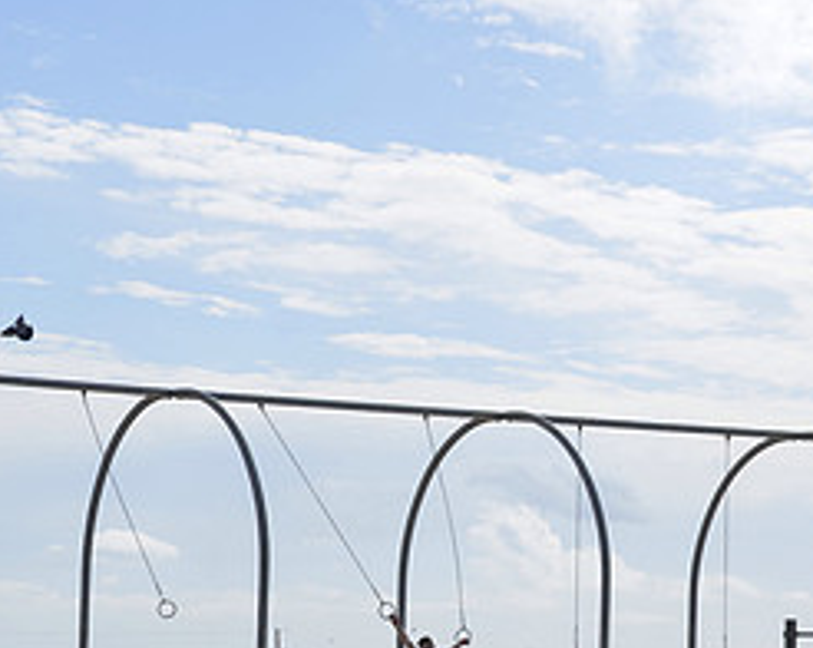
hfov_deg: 13.2
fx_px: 3507
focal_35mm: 146
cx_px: 473
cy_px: 546
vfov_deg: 10.5
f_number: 9
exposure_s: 1/320
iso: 100
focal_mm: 44
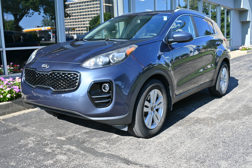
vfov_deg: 29.4
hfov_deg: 43.0
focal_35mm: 46
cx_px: 126
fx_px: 320
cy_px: 84
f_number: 6.3
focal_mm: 30.5
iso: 100
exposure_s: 1/320
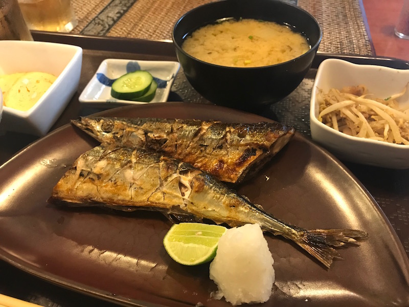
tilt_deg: -45.2
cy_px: 154
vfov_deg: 49.7
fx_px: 331
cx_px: 204
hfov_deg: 63.4
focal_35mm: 28
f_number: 1.8
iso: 100
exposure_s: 1/14
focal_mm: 3.99
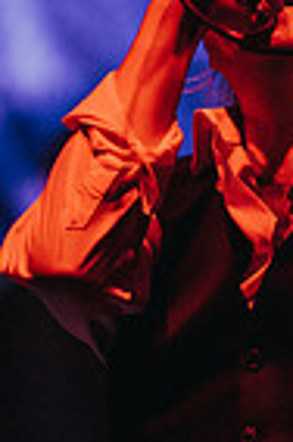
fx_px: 7802
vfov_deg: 3.2
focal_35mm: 636
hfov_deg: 2.2
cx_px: 309
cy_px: -22
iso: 4000
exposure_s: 1/200
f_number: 2.8
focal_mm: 200
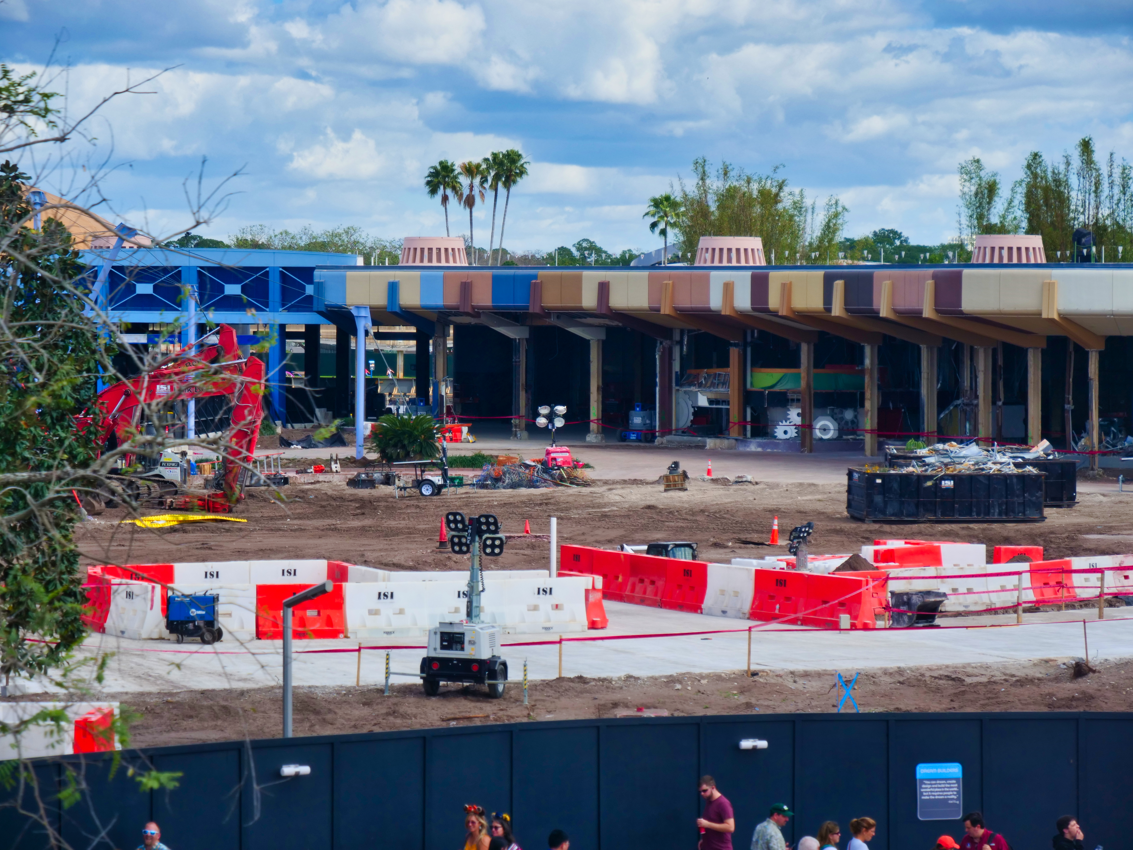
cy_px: 425
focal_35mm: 120
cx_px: 566
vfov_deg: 12.3
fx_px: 3928
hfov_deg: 16.4
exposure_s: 1/640
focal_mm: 60
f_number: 4
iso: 200
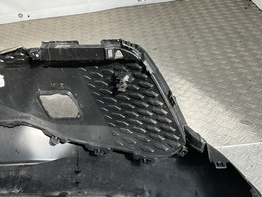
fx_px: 386
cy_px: 163
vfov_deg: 27.9
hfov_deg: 36.9
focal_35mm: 51
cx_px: 77
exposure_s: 1/167
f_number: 1.8
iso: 16
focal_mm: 3
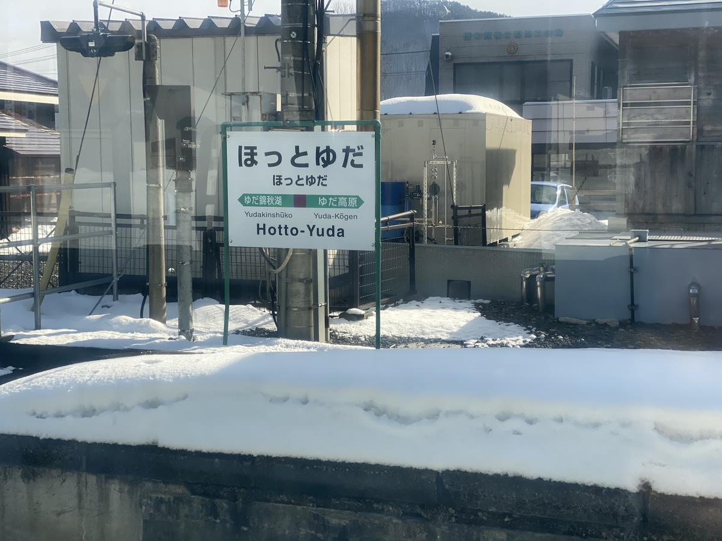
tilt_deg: -5.2
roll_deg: +1.7
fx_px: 1085
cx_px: 361
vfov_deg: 28.0
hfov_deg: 36.8
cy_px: 270
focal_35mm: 52
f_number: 2
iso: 20
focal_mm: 6
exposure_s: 1/1497
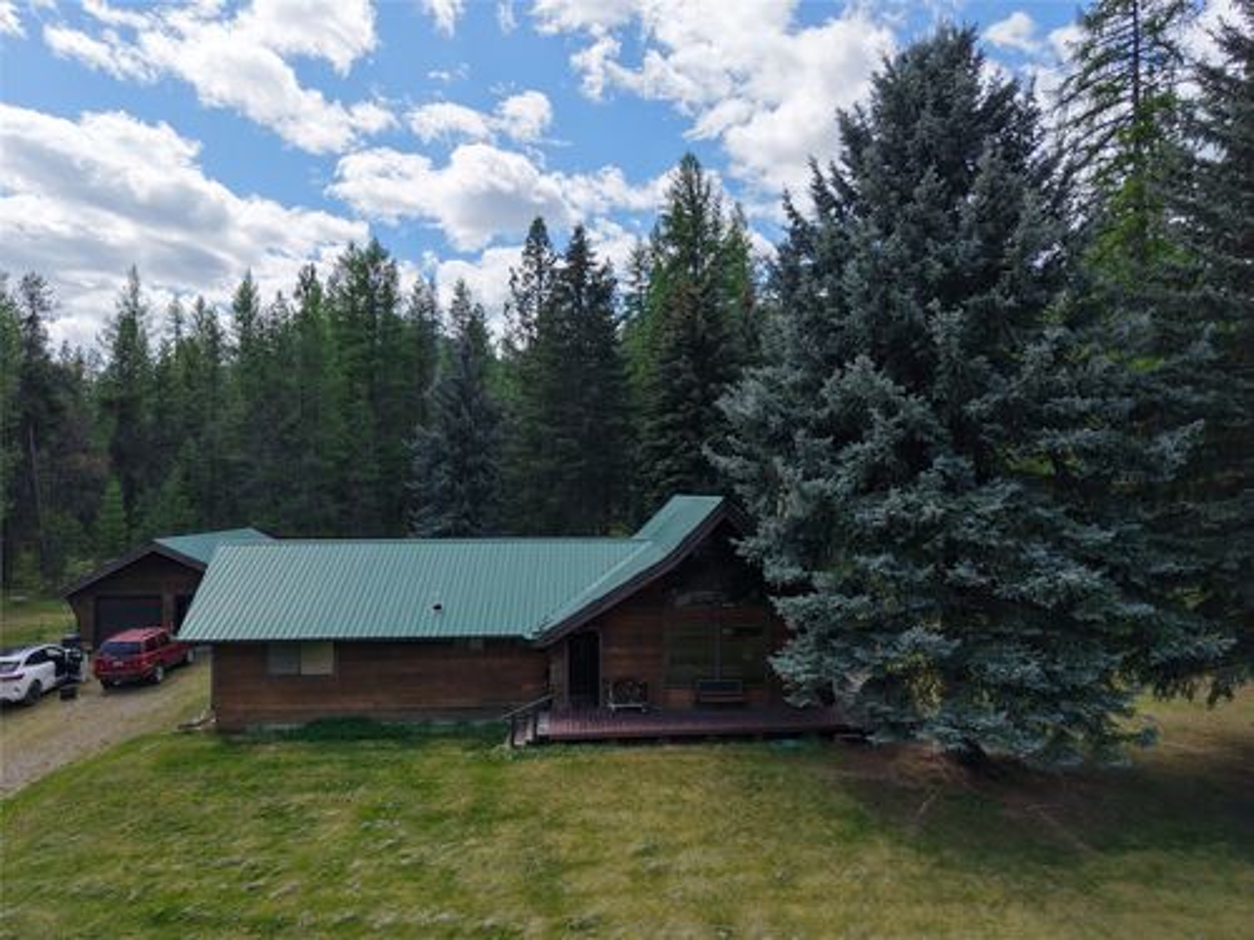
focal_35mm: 24
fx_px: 869
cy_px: 470
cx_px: 627
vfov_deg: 56.8
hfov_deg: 71.6
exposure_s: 1/6000
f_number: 1.8
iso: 410
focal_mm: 8.67
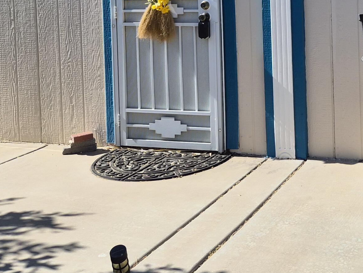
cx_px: 379
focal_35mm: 59
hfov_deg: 30.0
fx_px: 619
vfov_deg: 23.4
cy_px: -21
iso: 80
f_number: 1.8
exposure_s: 1/5072
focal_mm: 5.4
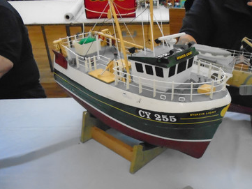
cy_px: 118
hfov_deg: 51.0
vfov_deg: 39.4
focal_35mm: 36
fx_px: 262
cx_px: 151
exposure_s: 1/60
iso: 1250
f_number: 3.2
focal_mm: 4.6
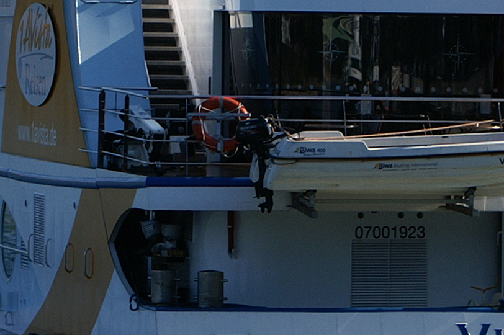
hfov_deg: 7.4
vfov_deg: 4.9
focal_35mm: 278
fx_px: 3889
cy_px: 102
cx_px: 227
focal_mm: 50
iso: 100
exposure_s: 1/400
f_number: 9
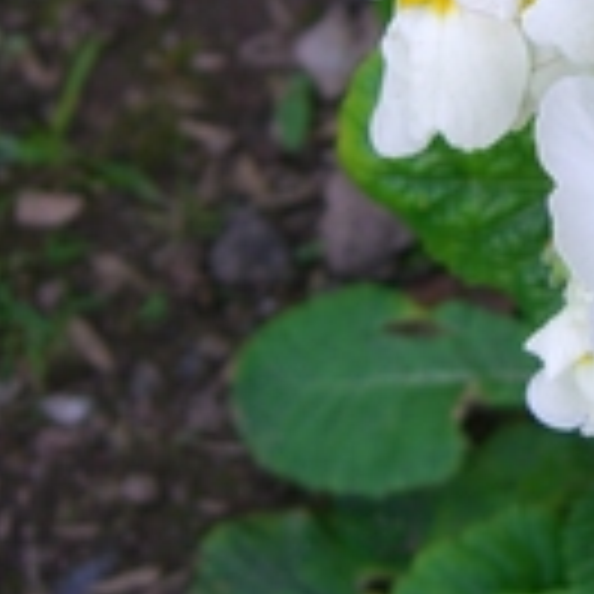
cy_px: 135
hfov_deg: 15.1
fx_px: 2174
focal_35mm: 112
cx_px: 662
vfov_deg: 15.5
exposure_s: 1/200
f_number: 2.8
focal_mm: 7.9
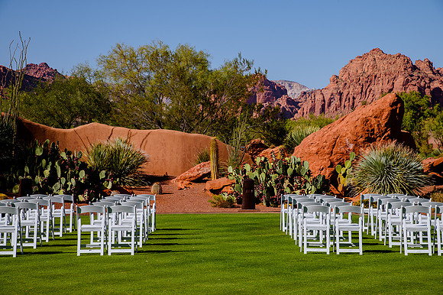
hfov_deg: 22.1
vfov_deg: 14.8
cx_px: 221
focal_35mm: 92
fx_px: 1137
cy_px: 148
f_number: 13
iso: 125
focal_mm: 92
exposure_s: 1/200
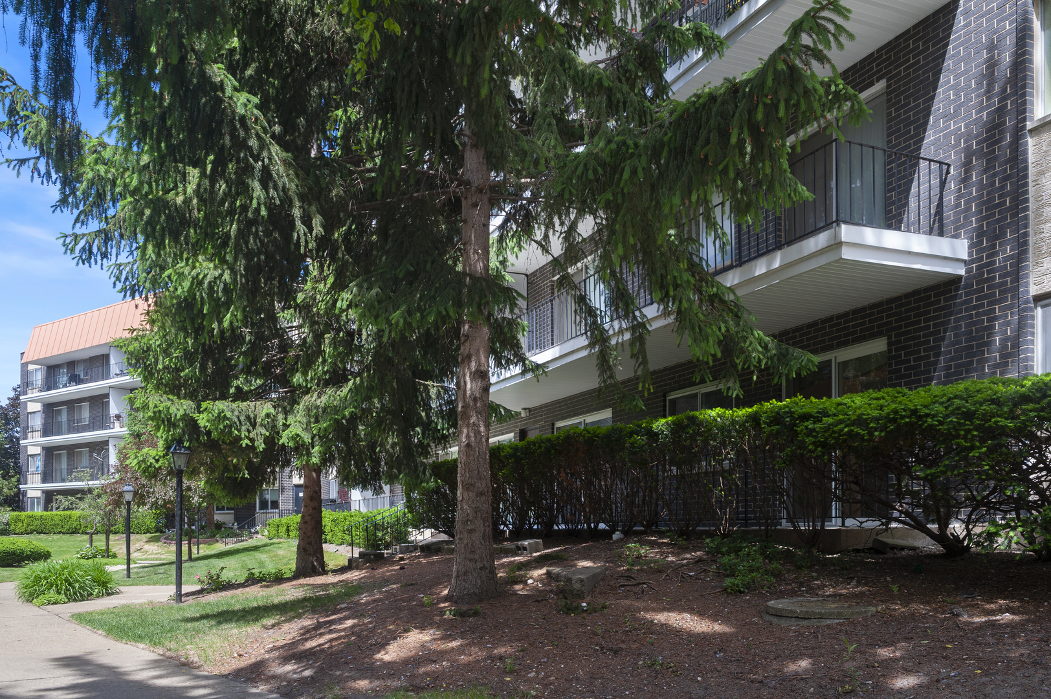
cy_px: 350
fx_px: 904
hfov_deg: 60.3
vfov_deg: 42.3
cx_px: 526
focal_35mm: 31
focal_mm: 31
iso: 400
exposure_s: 1/200
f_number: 8
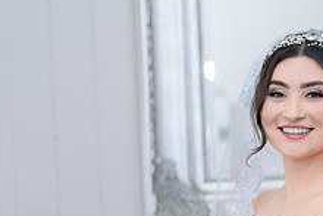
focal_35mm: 145
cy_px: 215
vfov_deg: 9.4
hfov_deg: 14.0
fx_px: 1302
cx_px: 310
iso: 640
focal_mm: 50
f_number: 2
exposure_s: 1/200
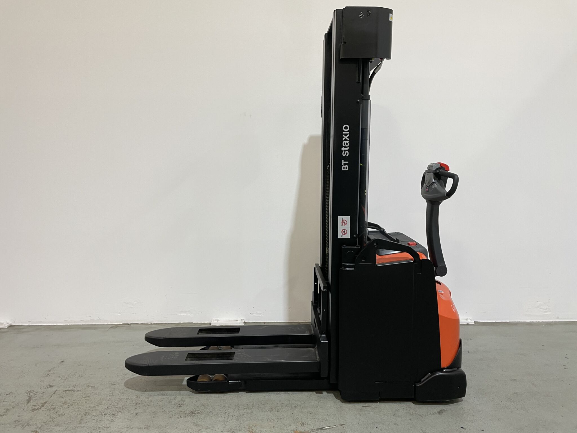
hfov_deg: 67.3
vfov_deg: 53.1
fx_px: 433
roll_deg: +0.2
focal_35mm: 26
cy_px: 216
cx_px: 288
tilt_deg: -8.5
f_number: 1.6
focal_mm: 4.2
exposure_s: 1/50
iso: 80
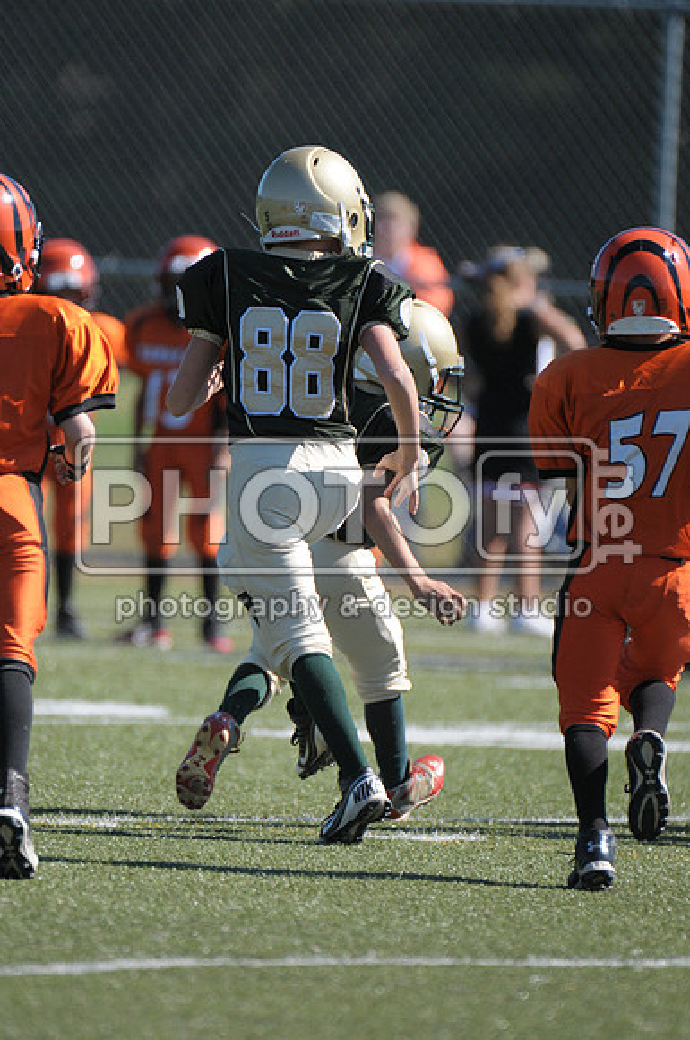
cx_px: 345
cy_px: 520
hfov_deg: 2.3
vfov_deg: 3.4
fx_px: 17300
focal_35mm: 600
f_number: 4
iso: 640
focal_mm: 400
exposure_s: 1/3200
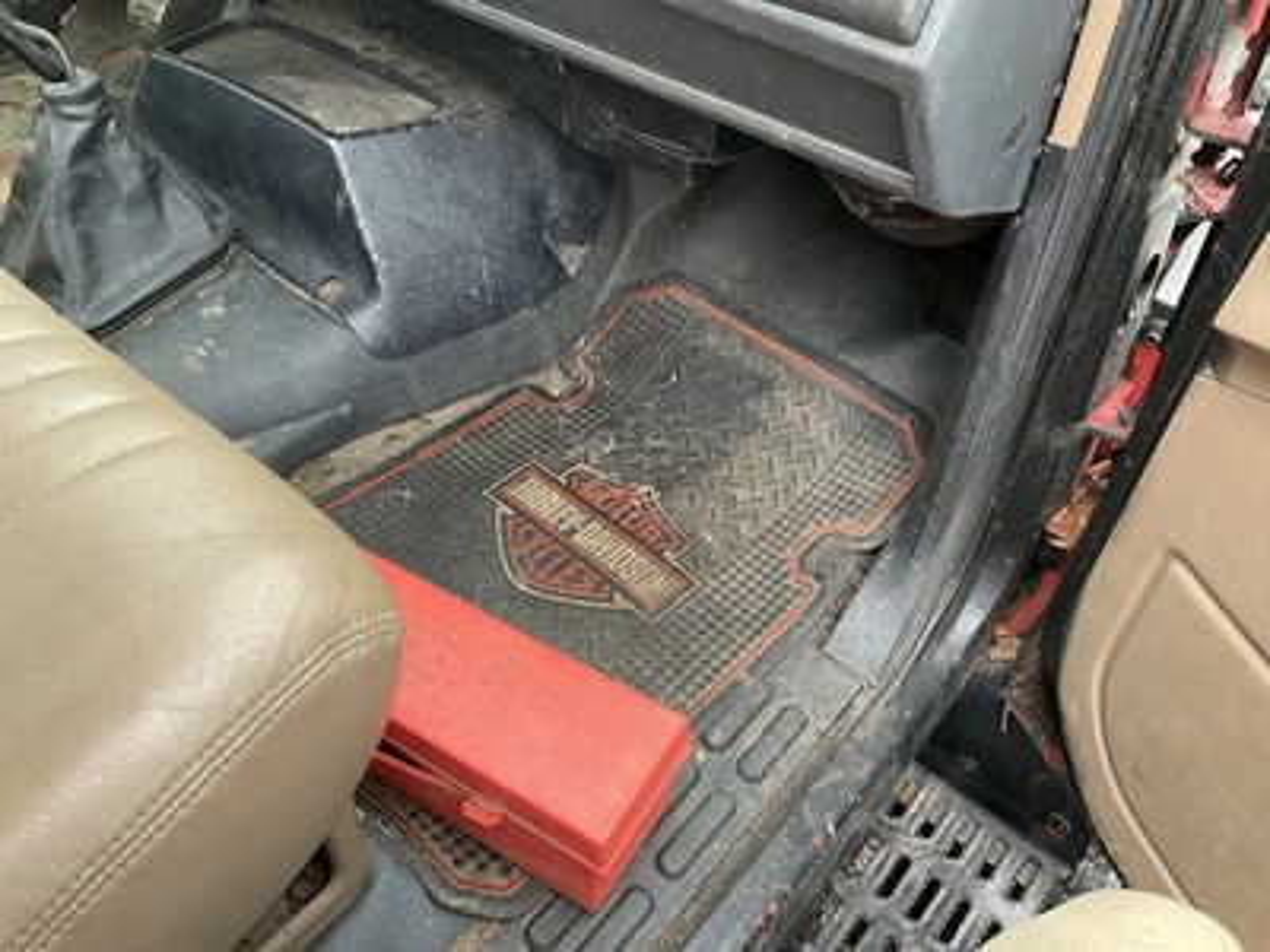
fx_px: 1064
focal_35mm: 29
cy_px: 476
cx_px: 635
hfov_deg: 61.7
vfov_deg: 48.2
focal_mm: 3
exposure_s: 1/122
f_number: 1.8
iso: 50
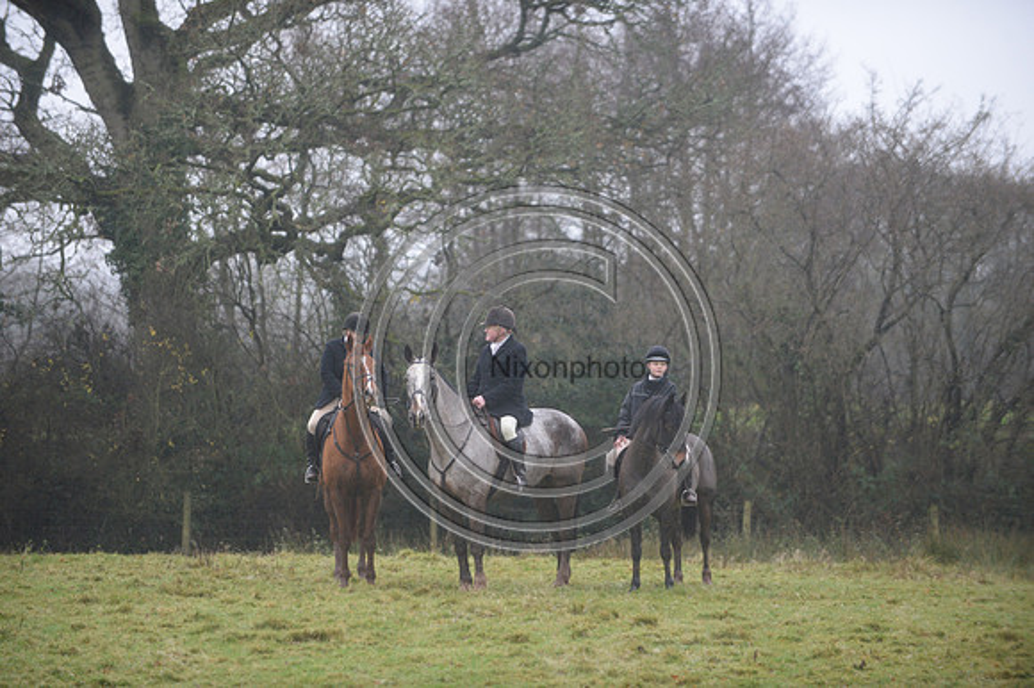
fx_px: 5741
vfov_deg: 6.9
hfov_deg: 10.3
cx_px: 517
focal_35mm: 200
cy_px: 344
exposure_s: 1/800
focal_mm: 200
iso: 1600
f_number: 2.8
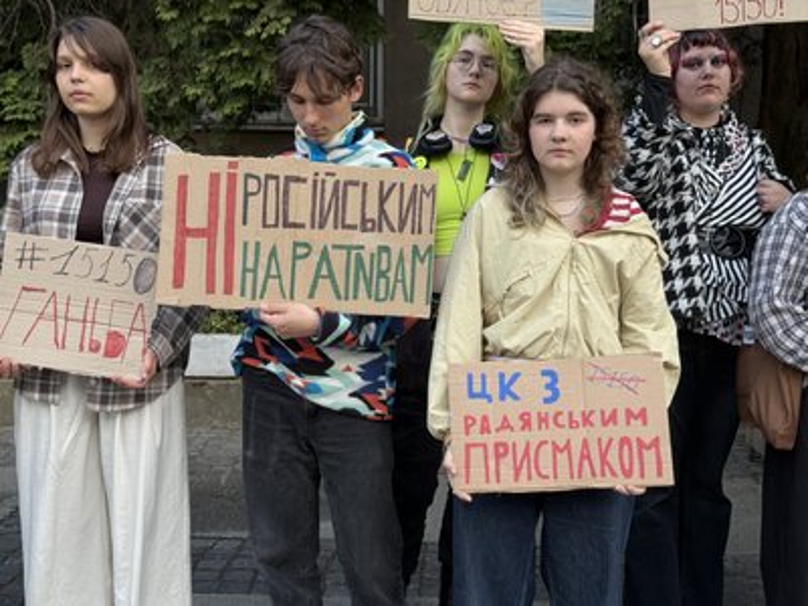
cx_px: 404
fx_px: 1120
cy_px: 303
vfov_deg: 30.3
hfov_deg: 39.7
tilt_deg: -6.4
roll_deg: -0.1
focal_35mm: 48
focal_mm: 6.76
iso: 50
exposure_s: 1/121
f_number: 1.78
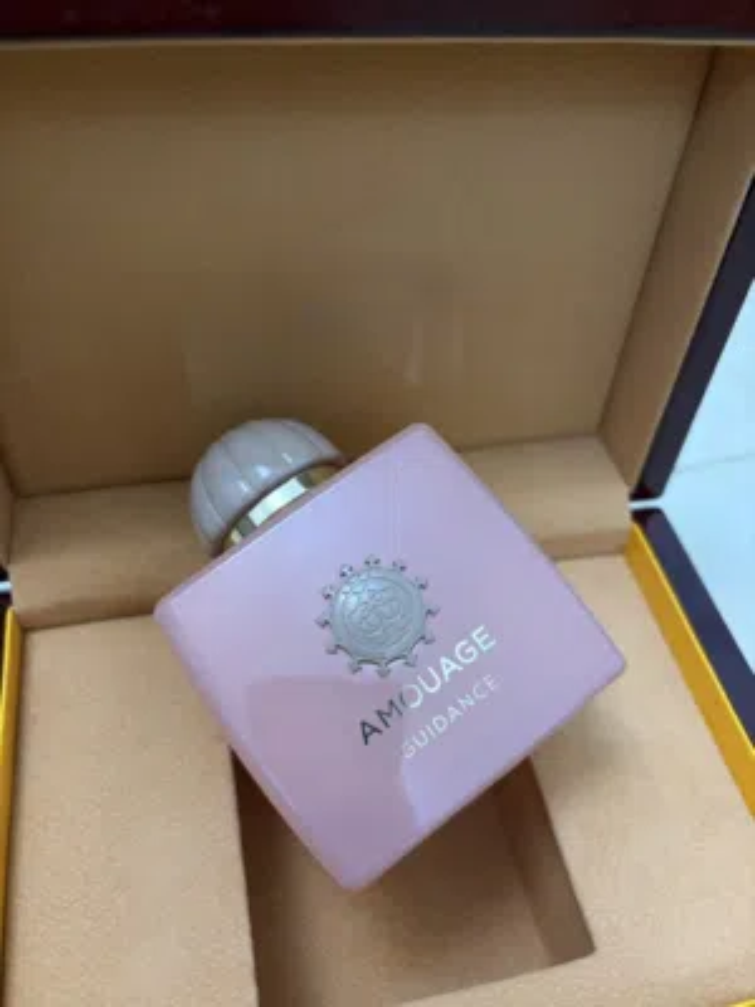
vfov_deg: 67.3
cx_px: 378
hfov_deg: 53.1
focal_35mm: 26
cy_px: 504
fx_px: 756
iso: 500
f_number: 1.6
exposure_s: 1/50
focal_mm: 5.96
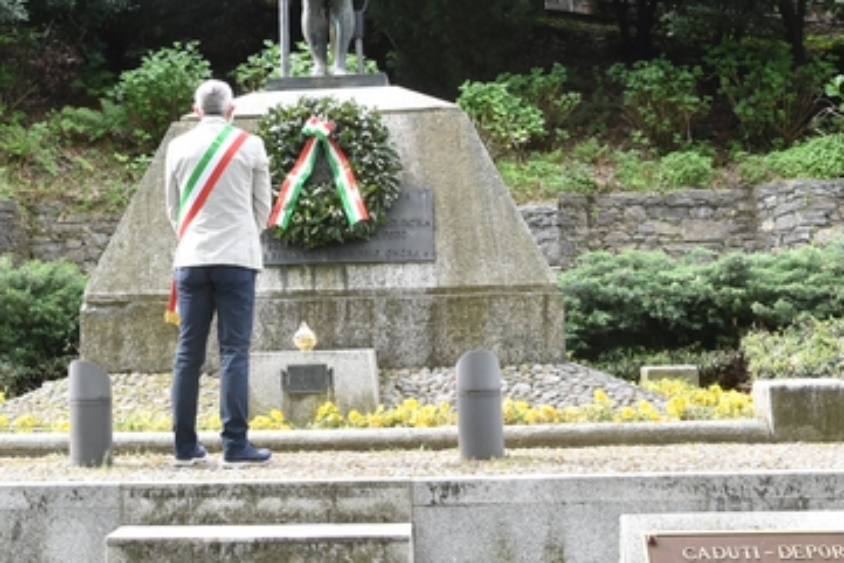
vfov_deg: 20.7
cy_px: 30
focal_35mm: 64
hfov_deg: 31.1
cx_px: 260
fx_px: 1501
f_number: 7.1
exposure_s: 1/200
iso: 800
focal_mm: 22
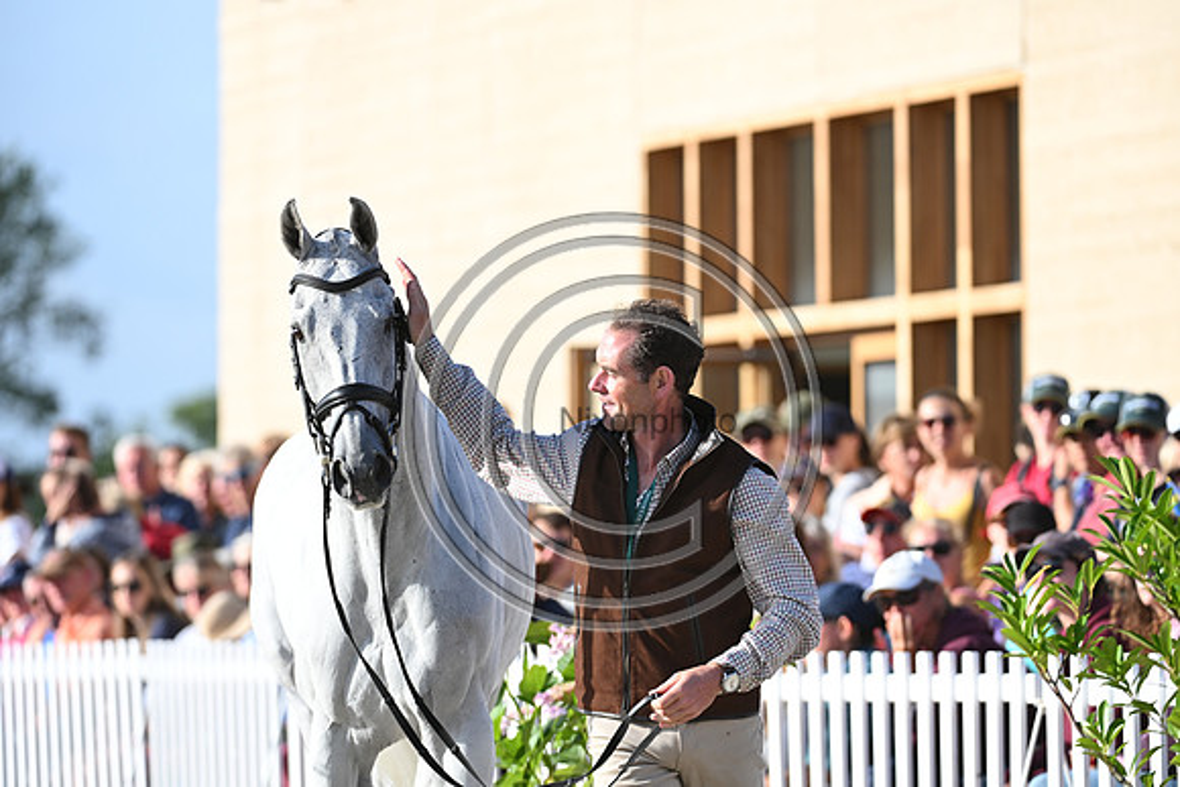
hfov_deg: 7.1
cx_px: 590
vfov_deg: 4.7
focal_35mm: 290
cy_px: 394
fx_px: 9507
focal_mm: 290
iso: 560
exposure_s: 1/1600
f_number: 5
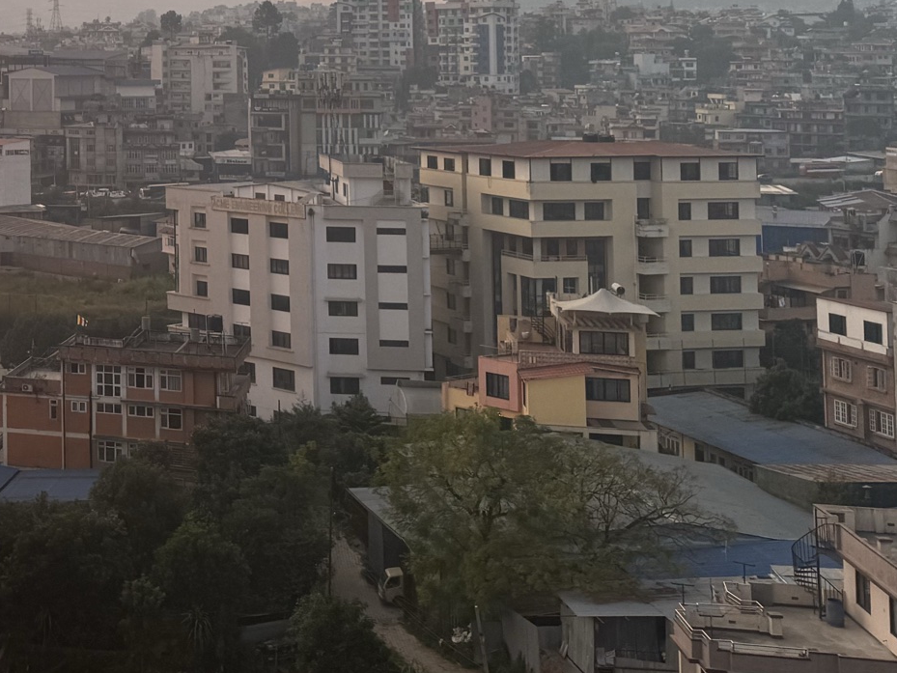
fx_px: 1607
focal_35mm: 62
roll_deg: -0.7
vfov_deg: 22.6
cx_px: -126
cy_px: -30
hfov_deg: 28.0
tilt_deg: +1.8
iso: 80
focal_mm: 6.76
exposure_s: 1/773
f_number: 1.78
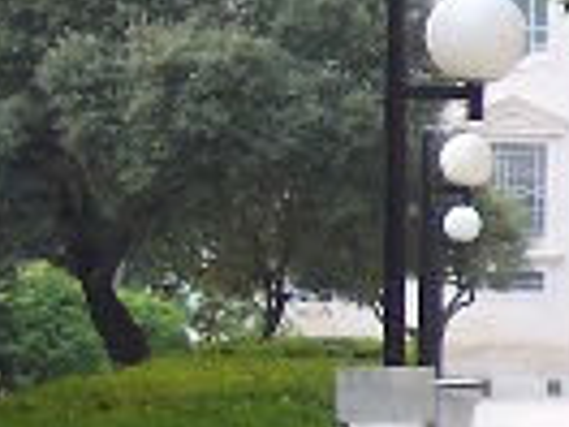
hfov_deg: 7.7
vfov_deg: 6.5
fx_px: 3781
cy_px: 147
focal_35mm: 230
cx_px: 1565
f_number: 2.8
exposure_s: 1/250
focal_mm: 8
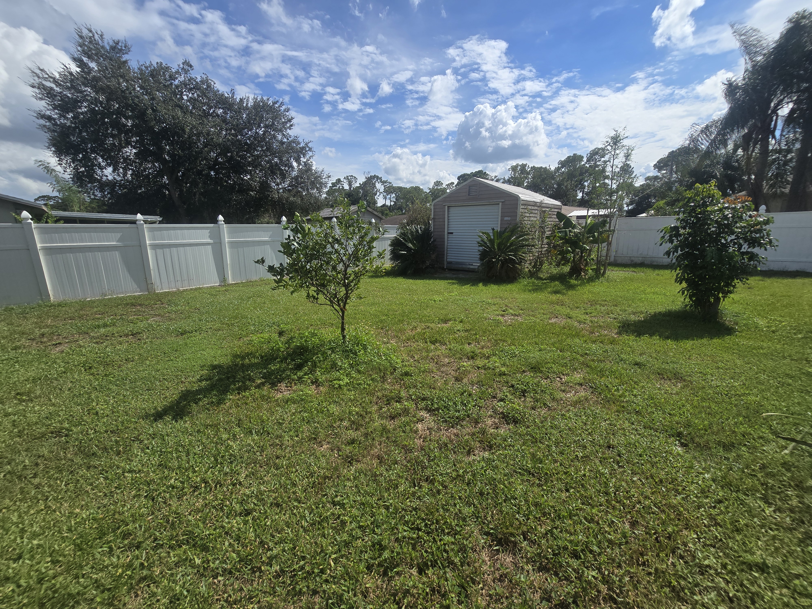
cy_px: 304
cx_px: 406
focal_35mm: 13
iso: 50
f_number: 2.2
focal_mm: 2.2
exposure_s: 1/3521
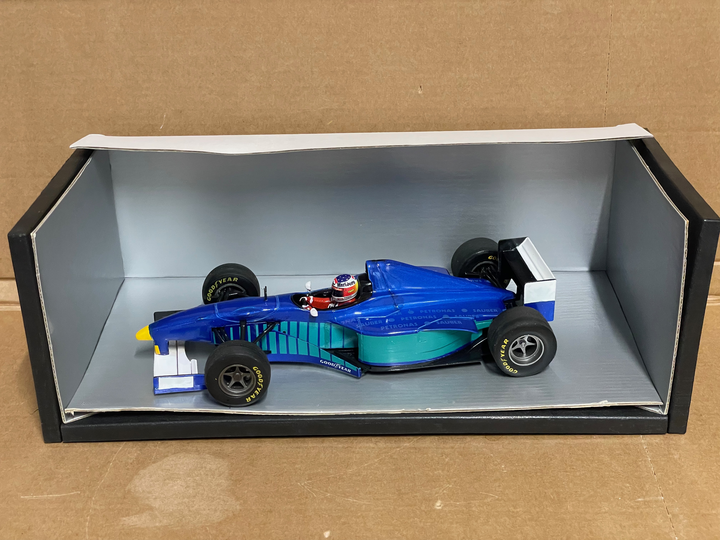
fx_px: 1082
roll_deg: +2.0
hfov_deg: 36.8
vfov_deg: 28.0
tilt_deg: -26.1
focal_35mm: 52
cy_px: 270
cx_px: 360
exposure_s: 1/50
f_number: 2
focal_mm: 6
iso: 500
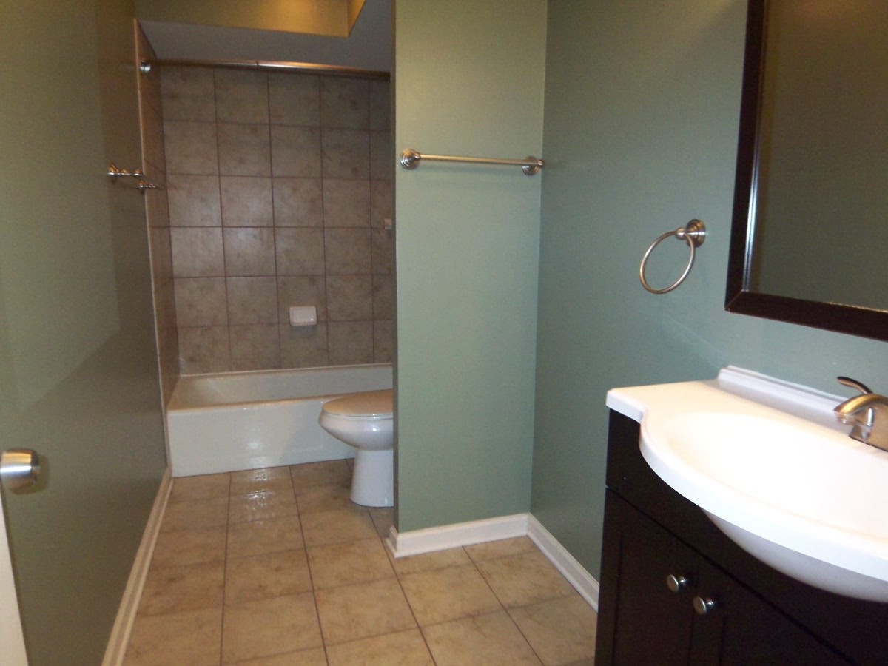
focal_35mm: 23
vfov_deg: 58.9
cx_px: 444
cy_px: 333
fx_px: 590
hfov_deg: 73.9
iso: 200
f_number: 2.8
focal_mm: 3.8
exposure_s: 1/30
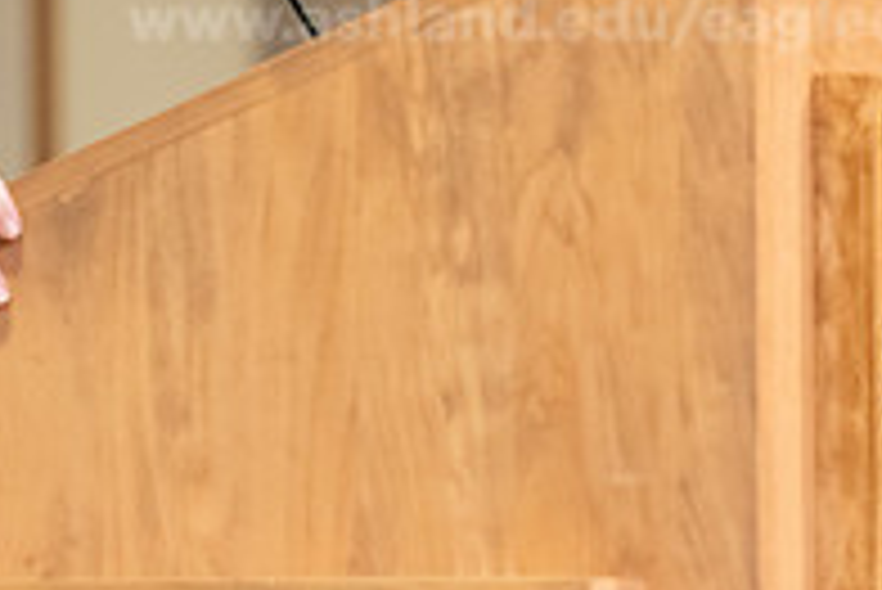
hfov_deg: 5.1
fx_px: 9807
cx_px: -76
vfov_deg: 3.4
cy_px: 115
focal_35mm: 400
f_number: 3.2
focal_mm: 135
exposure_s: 1/200
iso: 2000
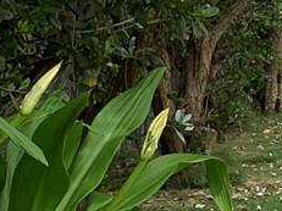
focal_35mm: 180
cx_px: 512
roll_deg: -0.5
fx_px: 1466
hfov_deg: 10.3
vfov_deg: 8.2
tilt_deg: +3.8
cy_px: -49
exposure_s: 1/2033
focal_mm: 4.25
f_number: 1.8
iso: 25
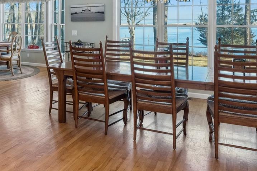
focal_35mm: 40
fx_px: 285
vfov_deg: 32.1
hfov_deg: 46.0
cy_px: 25
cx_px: 52
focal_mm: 14
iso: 400
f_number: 8
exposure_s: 1/80
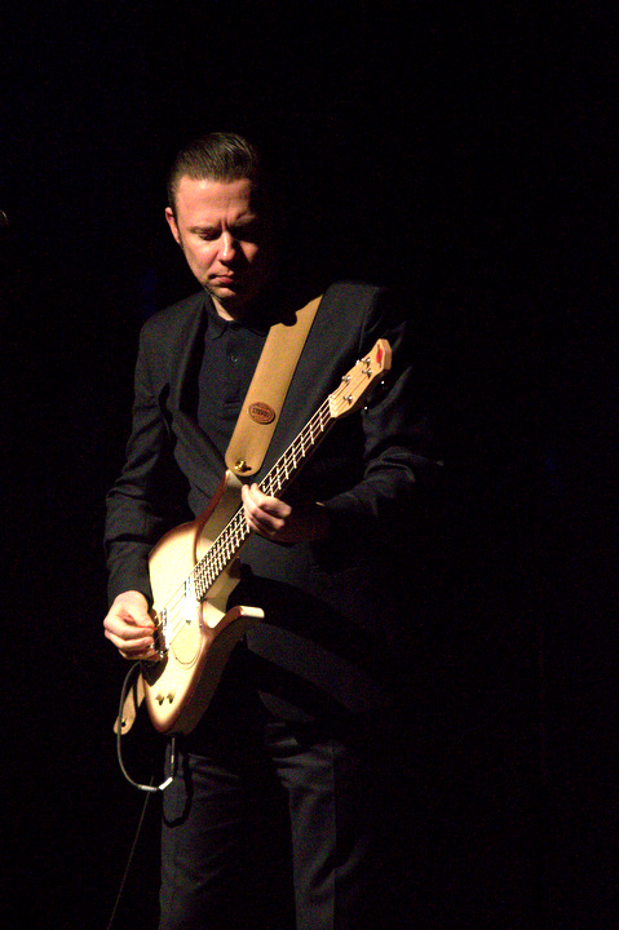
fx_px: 7748
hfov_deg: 4.6
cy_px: 465
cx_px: 310
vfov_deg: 6.9
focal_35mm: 300
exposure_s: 1/160
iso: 3200
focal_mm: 200
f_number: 2.8
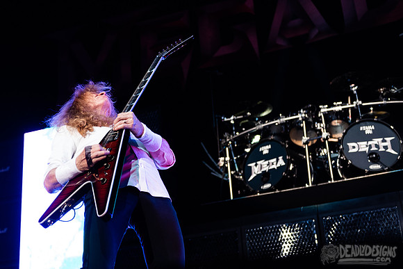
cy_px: 109
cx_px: 152
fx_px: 726
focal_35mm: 65
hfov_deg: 30.9
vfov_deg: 21.0
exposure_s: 1/320
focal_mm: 52
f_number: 3.2
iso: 2000
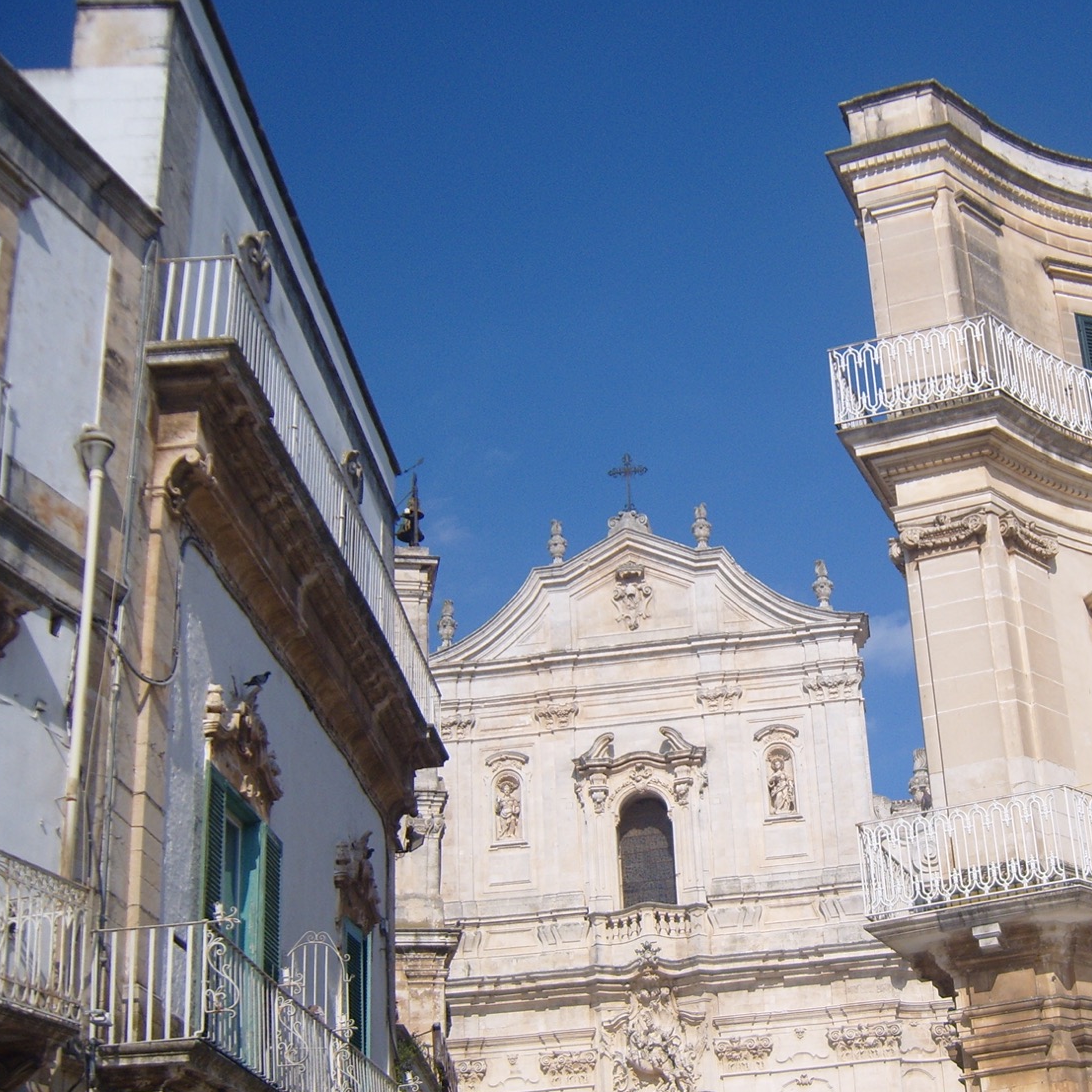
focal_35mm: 51
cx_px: 801
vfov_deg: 33.3
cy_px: 639
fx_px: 1820
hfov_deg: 32.8
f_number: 7.1
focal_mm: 7.4
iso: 80
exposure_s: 1/500
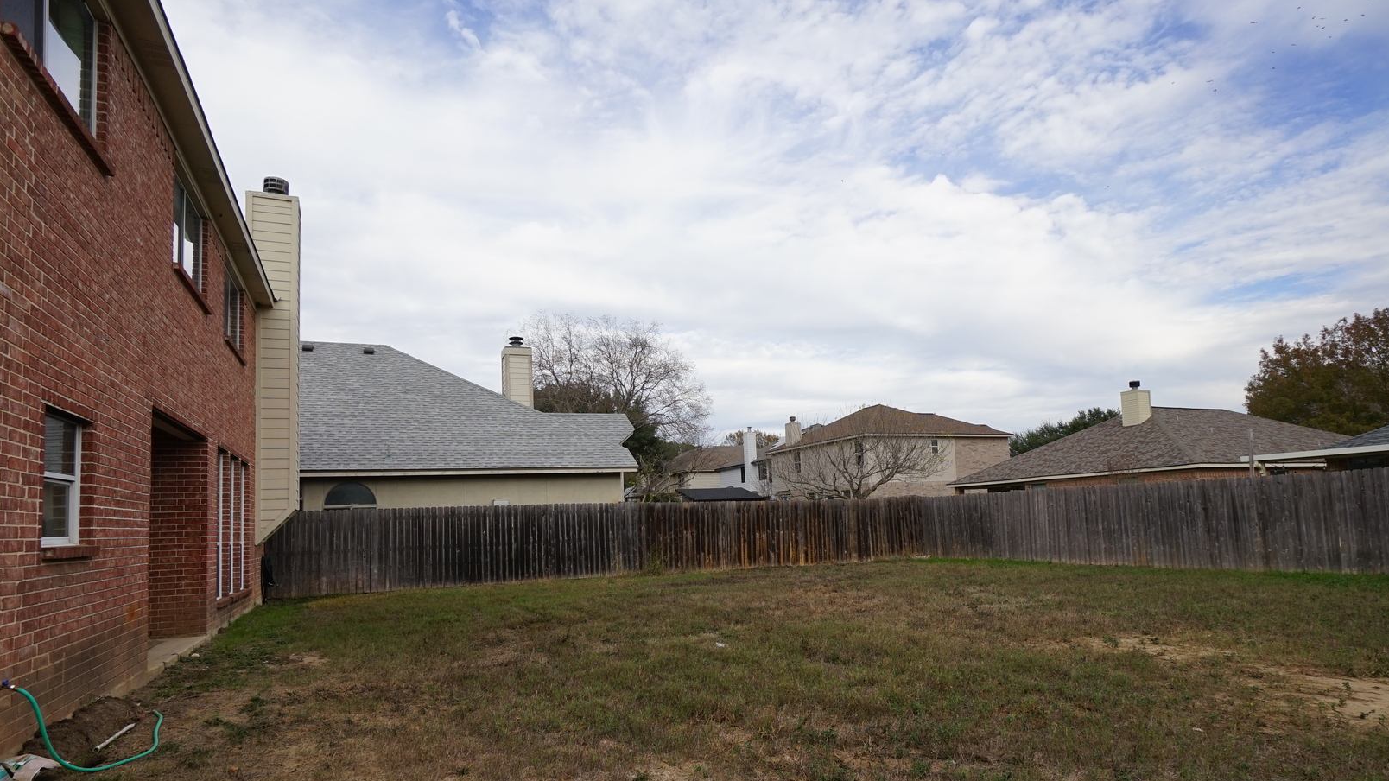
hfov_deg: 89.6
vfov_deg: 57.9
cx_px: 698
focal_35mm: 19
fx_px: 700
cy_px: 465
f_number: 9
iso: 100
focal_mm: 12
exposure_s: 1/100
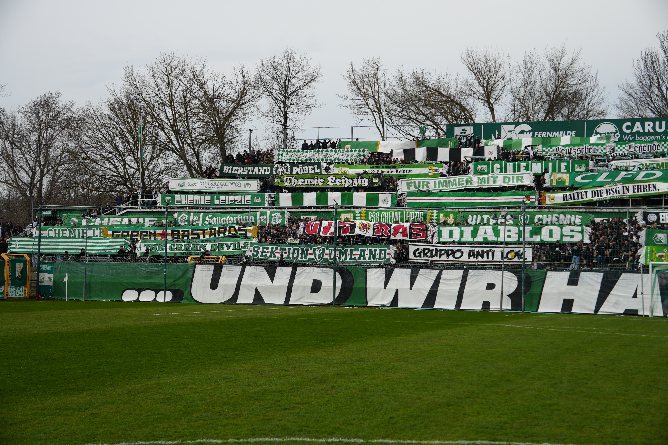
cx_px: 334
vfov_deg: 22.6
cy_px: 222
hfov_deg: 33.4
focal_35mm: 60
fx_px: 1113
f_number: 5
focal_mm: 40
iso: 100
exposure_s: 1/400
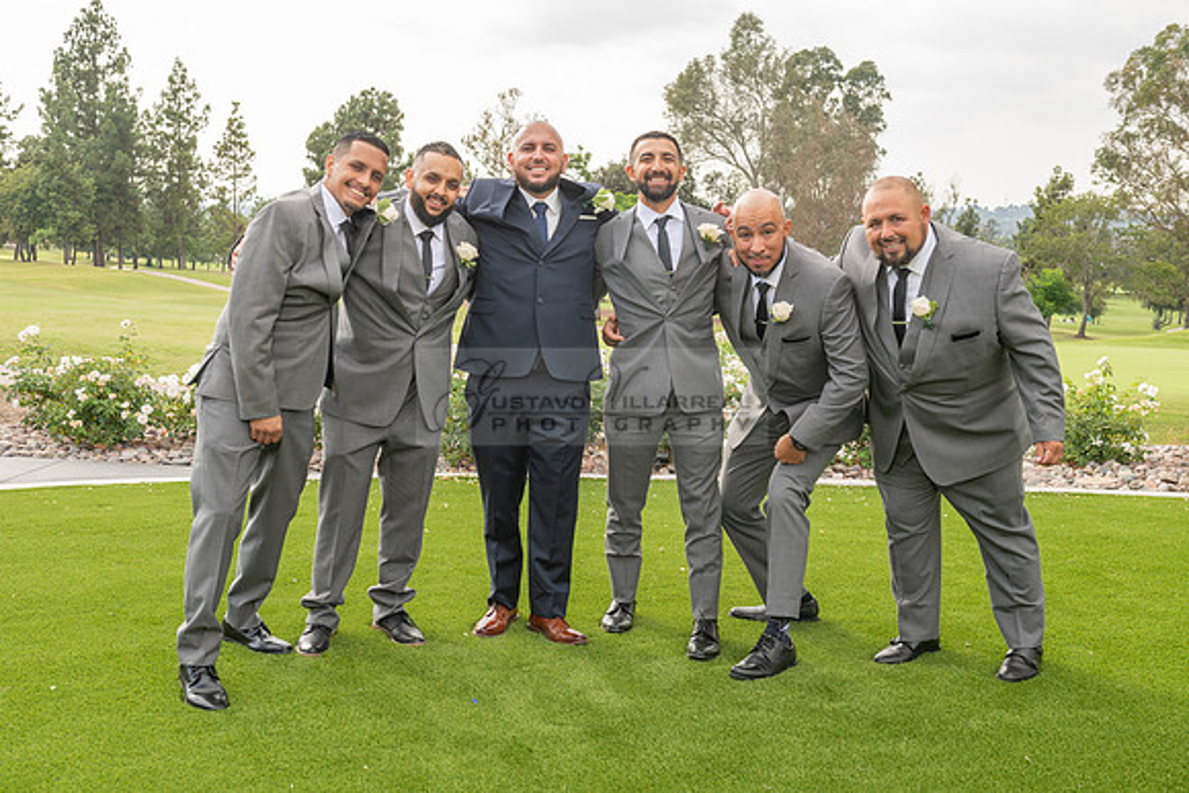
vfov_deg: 31.9
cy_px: 396
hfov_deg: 46.4
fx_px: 1387
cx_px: 594
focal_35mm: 42
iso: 200
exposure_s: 1/200
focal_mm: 42
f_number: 6.3
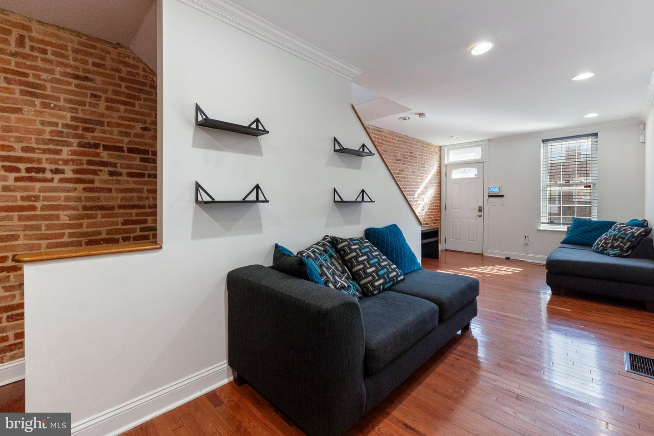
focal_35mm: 15
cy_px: 218
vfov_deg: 77.3
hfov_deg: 100.4
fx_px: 272
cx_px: 327
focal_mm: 10
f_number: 8
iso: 1000
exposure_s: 1/30
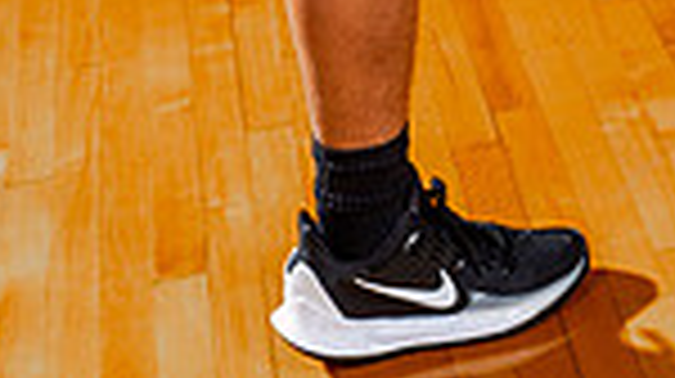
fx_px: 2360
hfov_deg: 16.3
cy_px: -630
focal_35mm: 132
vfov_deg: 8.2
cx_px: 326
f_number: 8
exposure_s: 1/125
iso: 125
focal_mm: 42
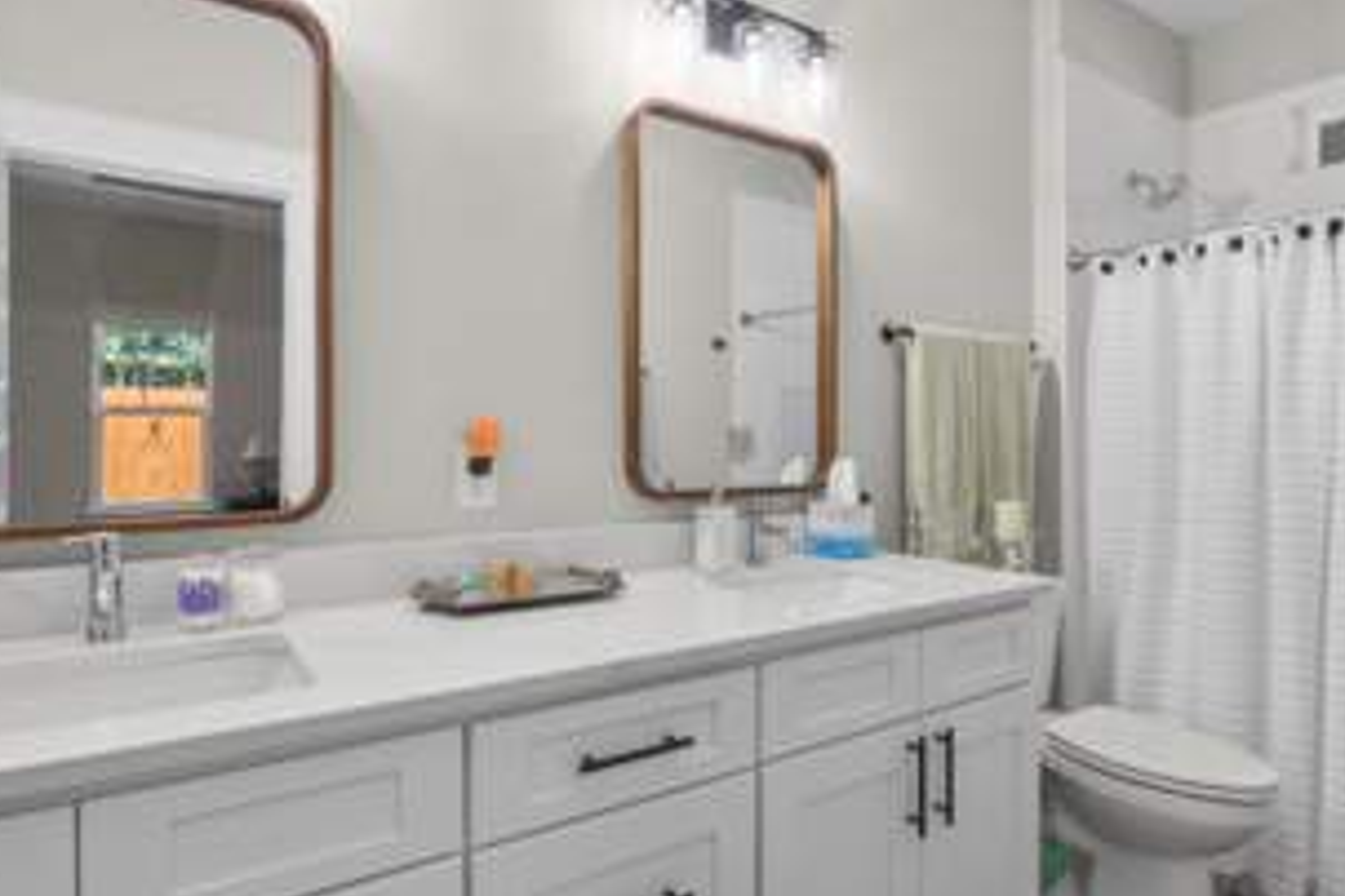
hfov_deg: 86.9
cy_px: 559
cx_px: 675
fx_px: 710
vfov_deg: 63.7
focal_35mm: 19
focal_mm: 12
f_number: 7.1
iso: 1250
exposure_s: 1/25
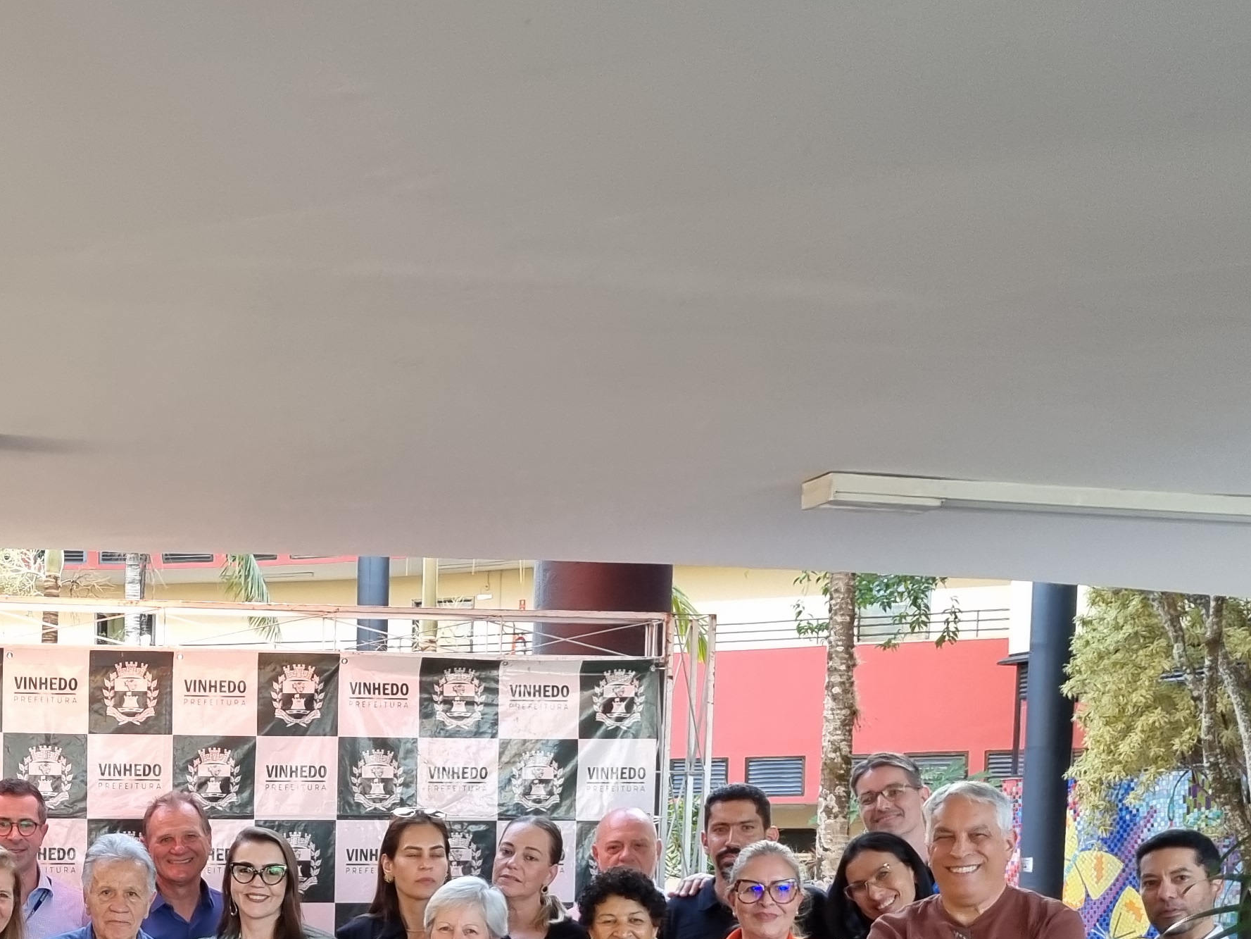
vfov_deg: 23.3
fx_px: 2132
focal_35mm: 59
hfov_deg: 31.0
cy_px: 1026
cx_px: 89
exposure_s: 1/120
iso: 125
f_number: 1.8
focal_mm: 5.4
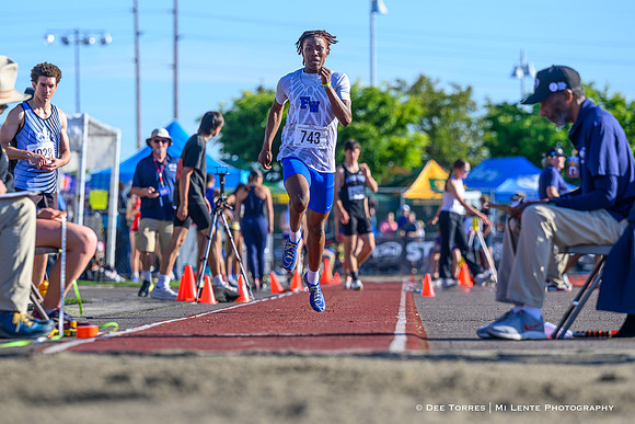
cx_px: 300
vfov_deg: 5.7
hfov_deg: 8.6
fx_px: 4224
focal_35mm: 239
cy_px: 170
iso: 110
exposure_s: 1/1250
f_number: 3.5
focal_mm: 160
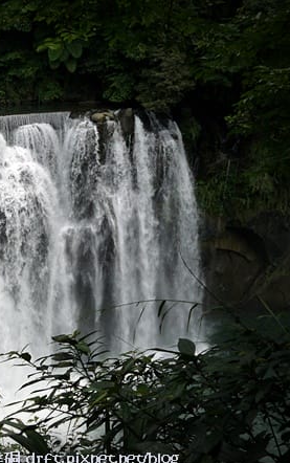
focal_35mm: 46
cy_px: 235
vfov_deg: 43.5
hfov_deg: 26.6
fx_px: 581
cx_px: 1
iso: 160
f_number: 16
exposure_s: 1/80
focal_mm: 16
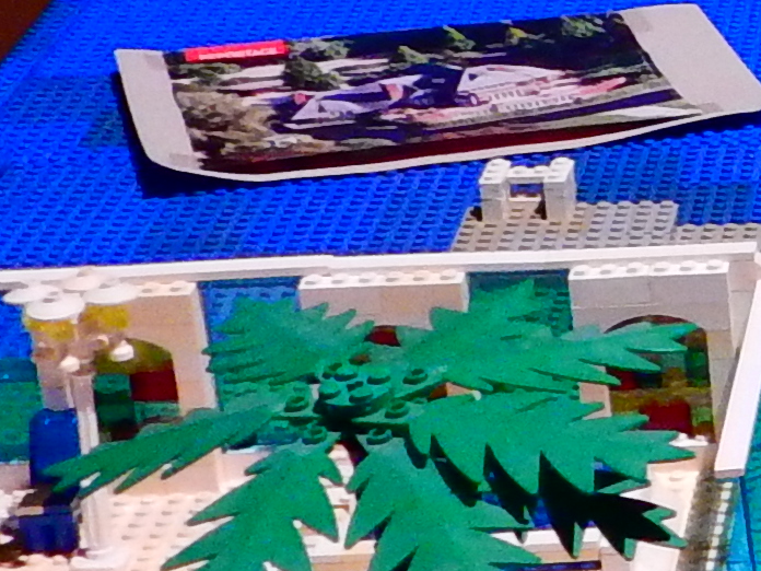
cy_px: 313
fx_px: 3495
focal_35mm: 159
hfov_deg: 11.3
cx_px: 1513
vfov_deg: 9.3
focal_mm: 4.3
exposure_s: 1/80
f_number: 2.8
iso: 400
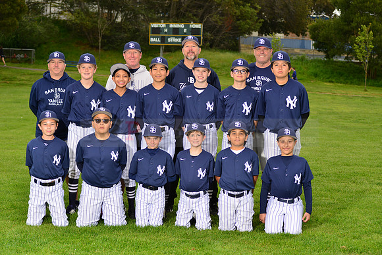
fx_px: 849
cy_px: 128
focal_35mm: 80
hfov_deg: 25.4
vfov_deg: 17.1
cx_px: 191
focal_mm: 80
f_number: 6.3
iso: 200
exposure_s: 1/200
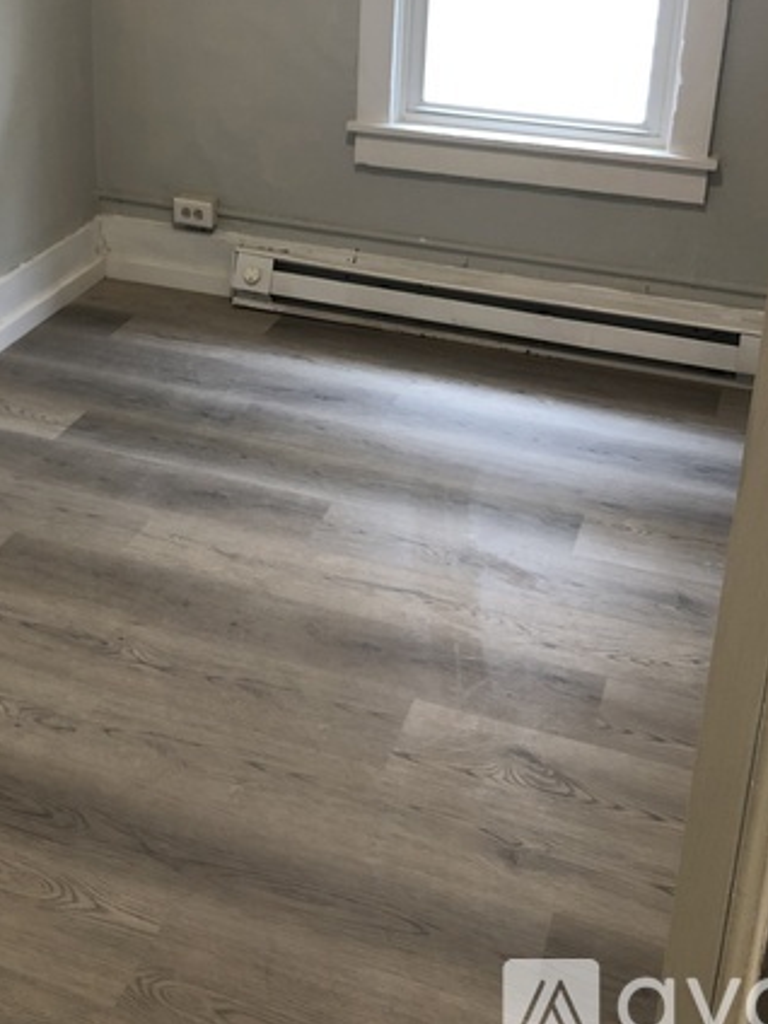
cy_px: 250
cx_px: 290
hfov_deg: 32.7
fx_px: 1302
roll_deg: +0.4
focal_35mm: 44
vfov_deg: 41.6
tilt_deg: -23.0
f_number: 1.8
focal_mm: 3.99
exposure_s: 1/20
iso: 40
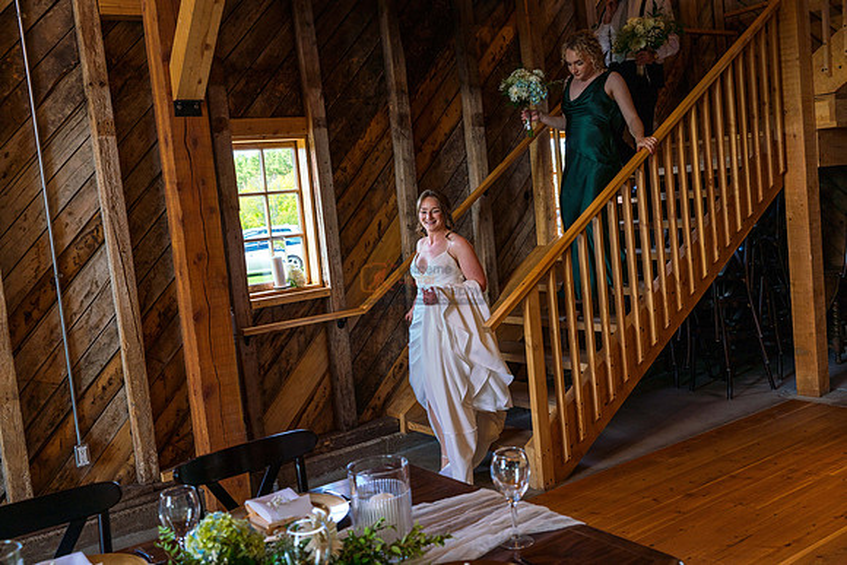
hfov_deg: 54.4
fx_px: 824
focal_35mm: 35
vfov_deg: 37.9
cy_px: 282
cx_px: 424
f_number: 5
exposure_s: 1/125
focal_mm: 35
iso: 400
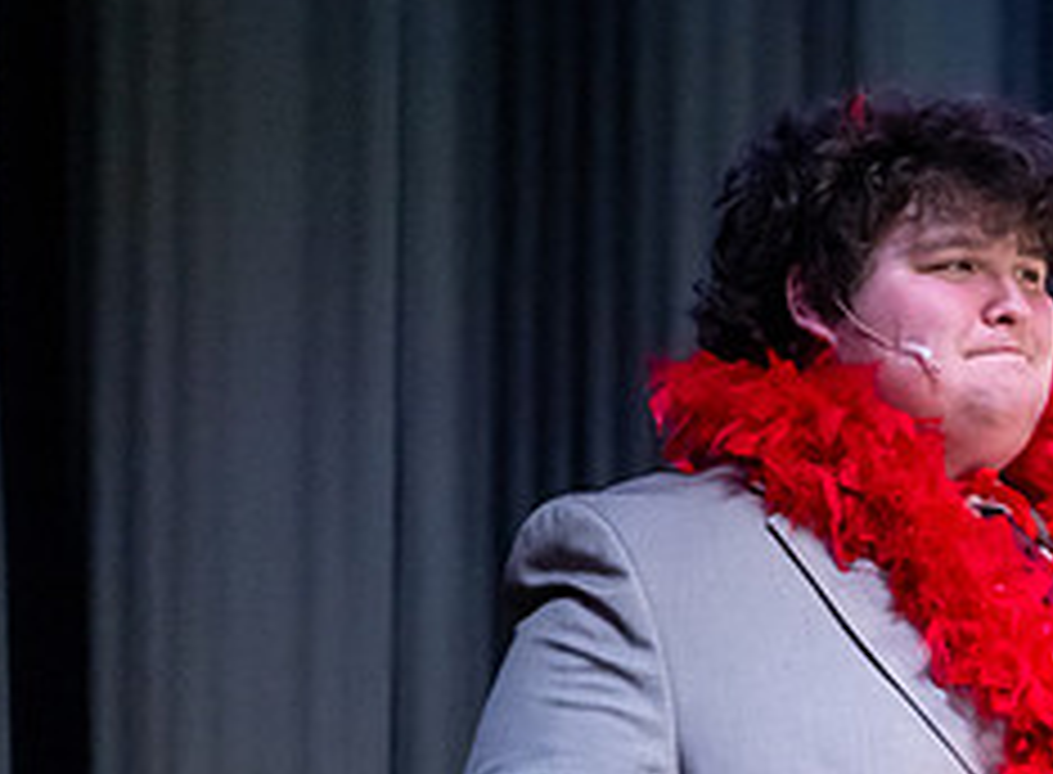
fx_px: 16340
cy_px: 978
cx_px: 1274
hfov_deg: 3.7
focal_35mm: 541
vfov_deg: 2.7
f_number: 2.8
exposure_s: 1/400
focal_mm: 180
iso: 4000
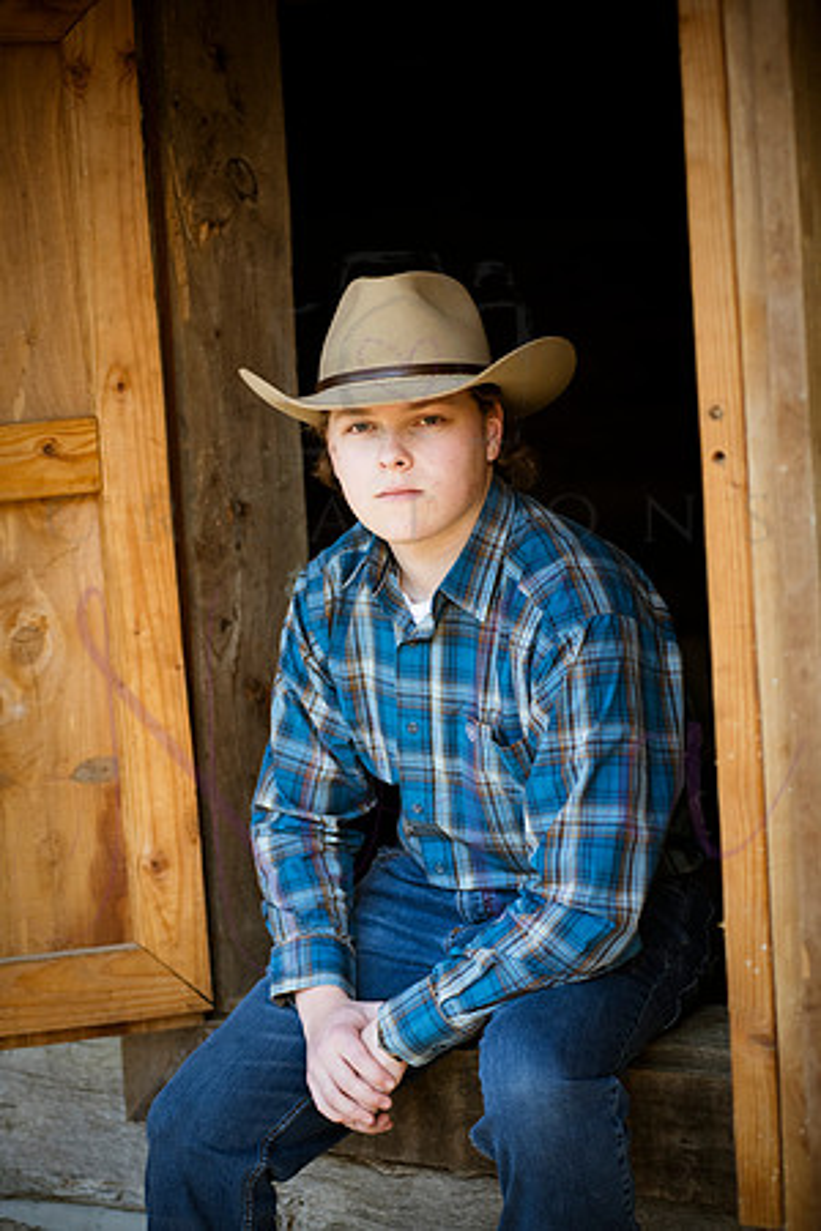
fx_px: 2736
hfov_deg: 17.1
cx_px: 410
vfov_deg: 25.4
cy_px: 616
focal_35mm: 80
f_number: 4
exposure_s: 1/250
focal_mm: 80
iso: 800
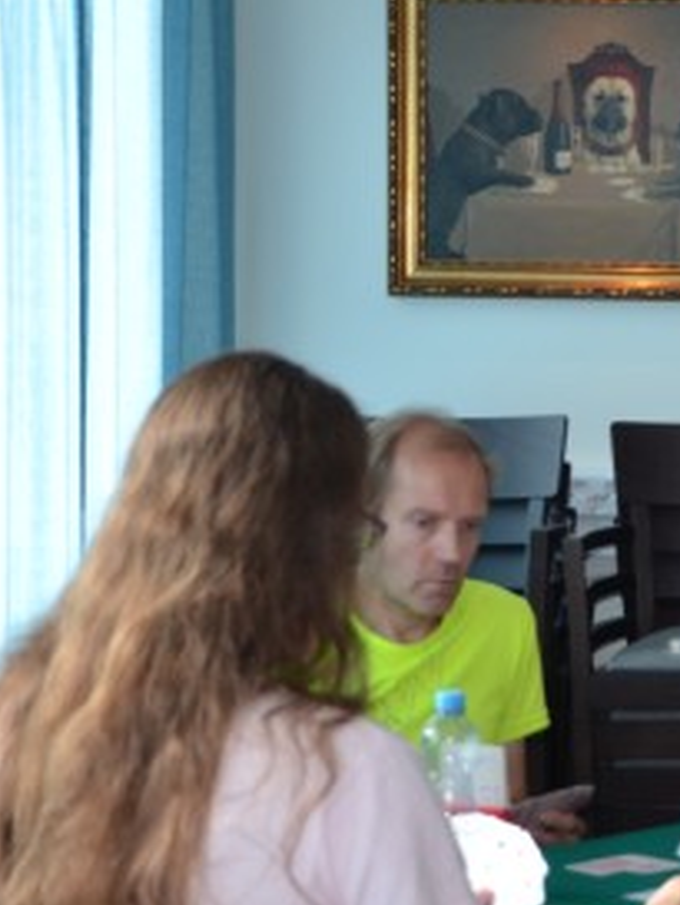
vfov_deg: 18.0
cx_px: 710
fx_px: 2853
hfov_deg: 13.4
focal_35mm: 109
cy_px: 562
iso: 400
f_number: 4.2
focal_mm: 30
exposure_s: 1/125
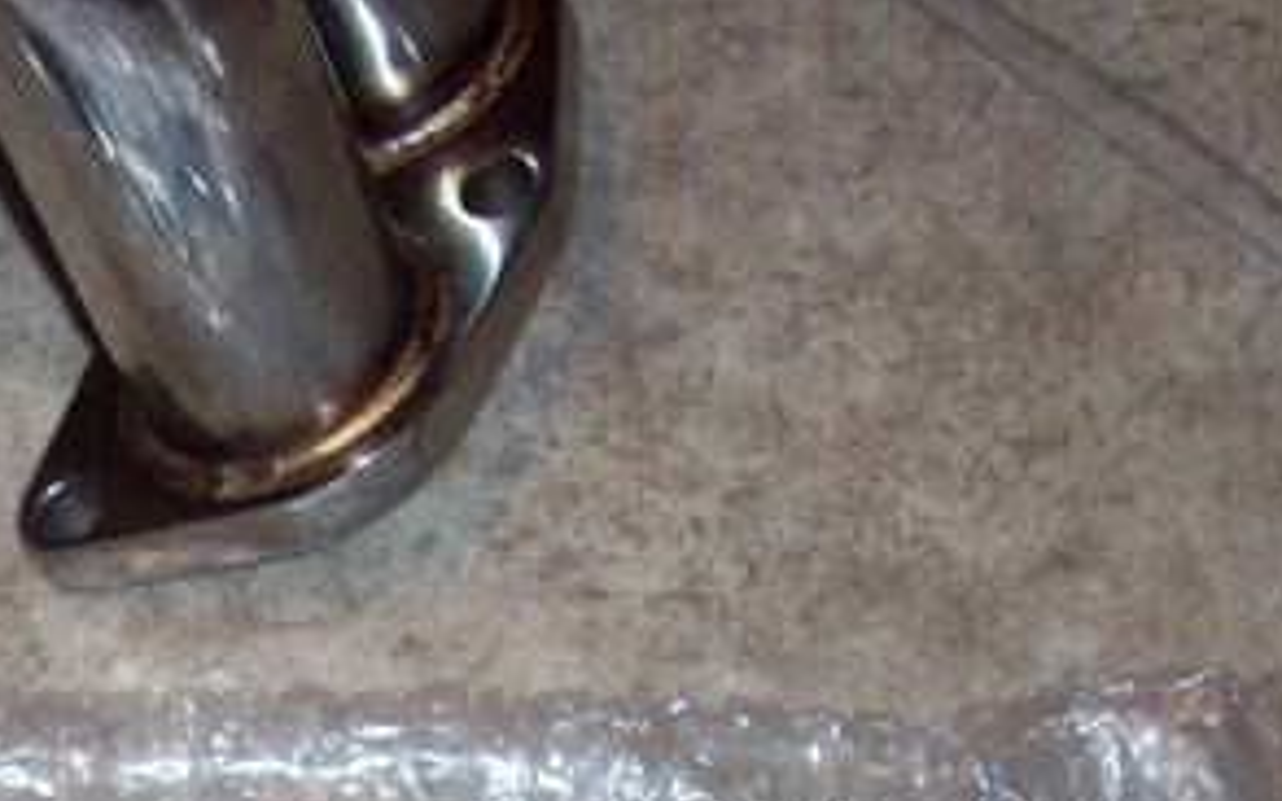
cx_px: 48
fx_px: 3738
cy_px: 1234
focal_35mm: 107
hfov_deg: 19.0
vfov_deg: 11.7
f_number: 2.8
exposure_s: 1/64
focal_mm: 6.2
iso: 160
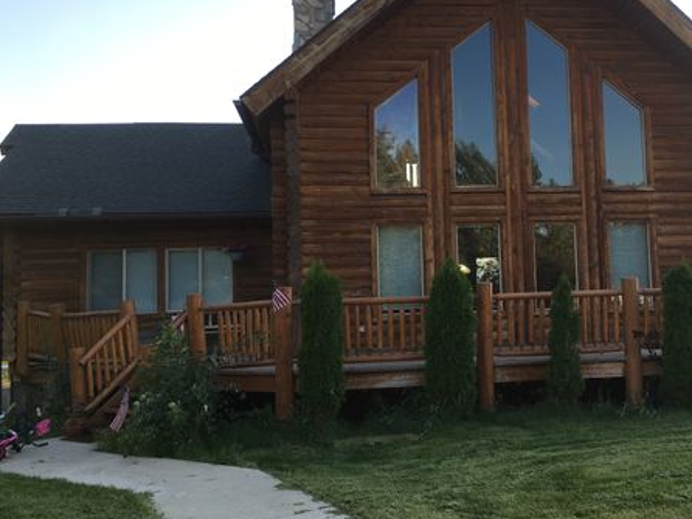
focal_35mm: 39
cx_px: 450
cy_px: 245
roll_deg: +3.2
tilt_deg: +4.1
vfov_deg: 36.8
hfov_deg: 47.2
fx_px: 780
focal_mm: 4.15
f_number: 2.2
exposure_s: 1/169
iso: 25
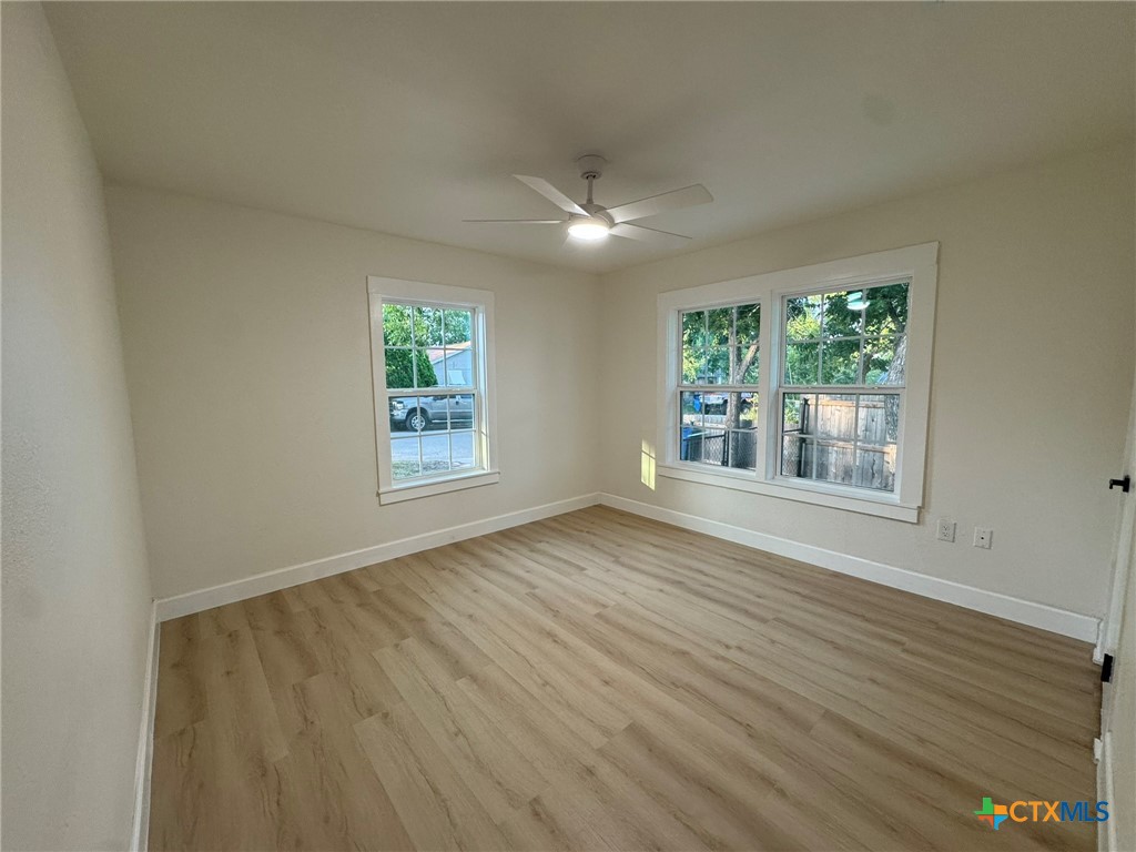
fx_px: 459
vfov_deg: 85.7
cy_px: 426
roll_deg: +0.5
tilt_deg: -5.6
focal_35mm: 14
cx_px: 568
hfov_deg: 102.1
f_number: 2.2
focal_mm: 2.22
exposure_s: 1/120
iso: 200
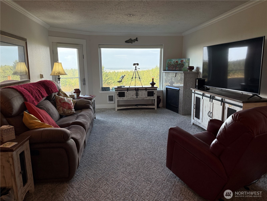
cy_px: 100
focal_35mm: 24
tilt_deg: -10.6
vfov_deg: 56.8
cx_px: 134
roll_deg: +0.2
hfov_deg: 71.6
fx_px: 185
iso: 200
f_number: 1.78
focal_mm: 6.76
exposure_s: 1/210
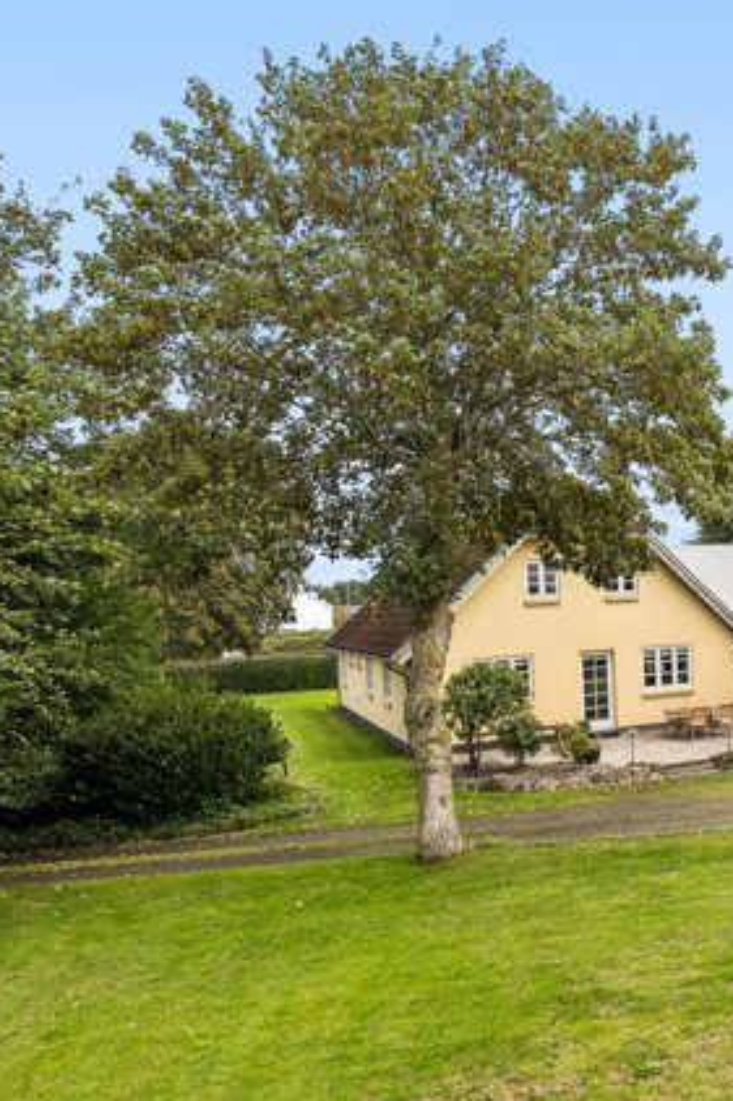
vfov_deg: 53.1
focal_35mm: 36
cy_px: 591
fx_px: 1100
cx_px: 910
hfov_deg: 30.4
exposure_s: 1/125
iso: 200
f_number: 8
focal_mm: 19
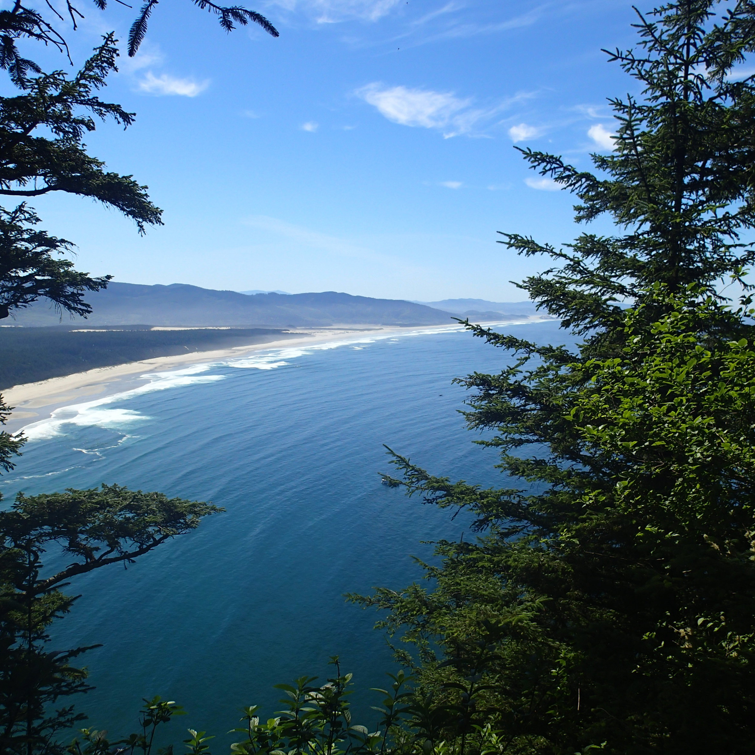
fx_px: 740
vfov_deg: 54.0
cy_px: 373
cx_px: 367
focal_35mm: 30
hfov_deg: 54.0
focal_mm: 4.5
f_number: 8
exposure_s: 1/250
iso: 100
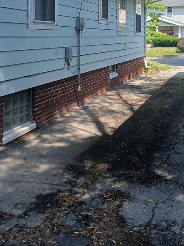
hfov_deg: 31.4
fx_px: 326
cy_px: 37
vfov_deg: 39.1
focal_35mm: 46
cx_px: 75
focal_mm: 3.98
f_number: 1.8
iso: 20
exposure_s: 1/235
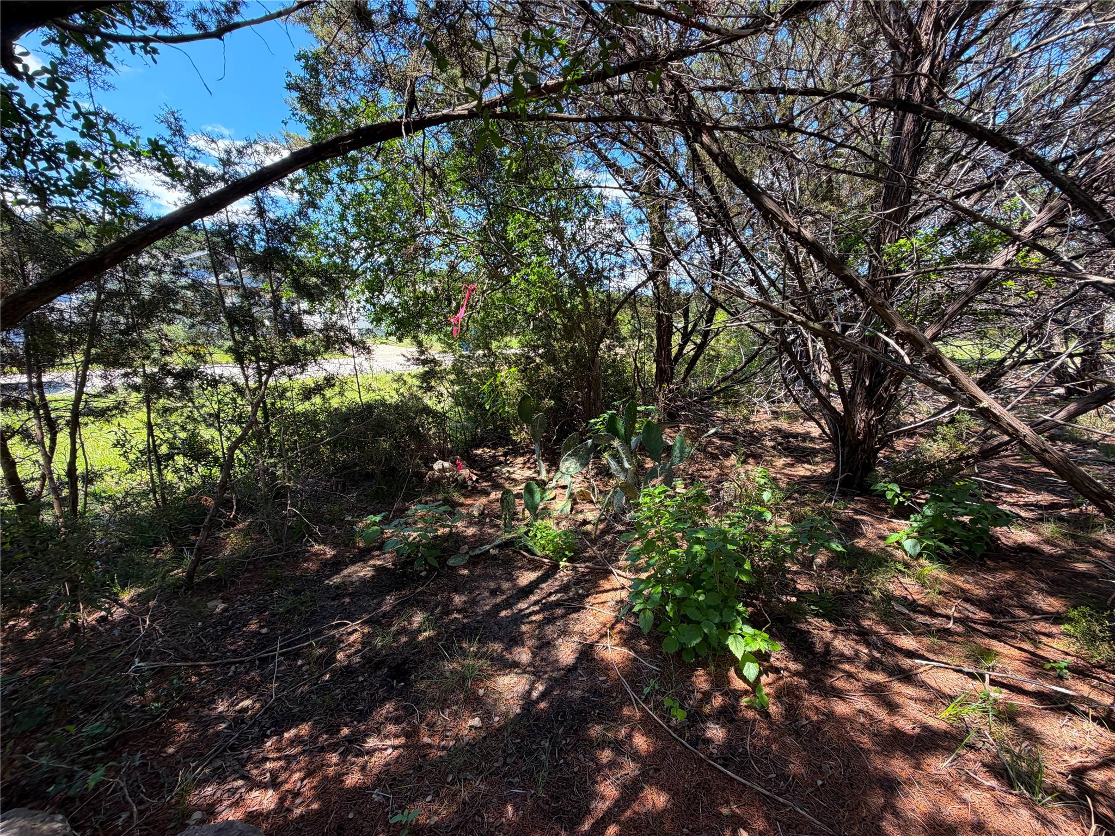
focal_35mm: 14
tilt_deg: -9.2
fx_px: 451
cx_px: 558
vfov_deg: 85.7
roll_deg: +0.7
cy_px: 418
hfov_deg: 102.1
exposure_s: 1/146
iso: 40
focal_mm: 2.22
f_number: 2.2
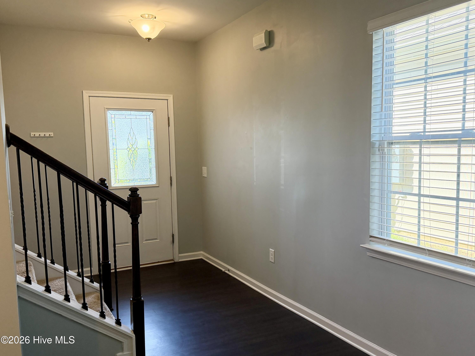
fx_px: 329
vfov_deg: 56.8
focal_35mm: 24
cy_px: 178
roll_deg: +2.6
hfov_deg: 71.6
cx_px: 238
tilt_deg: -5.8
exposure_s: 1/219
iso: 200
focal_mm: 6.76
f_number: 1.78
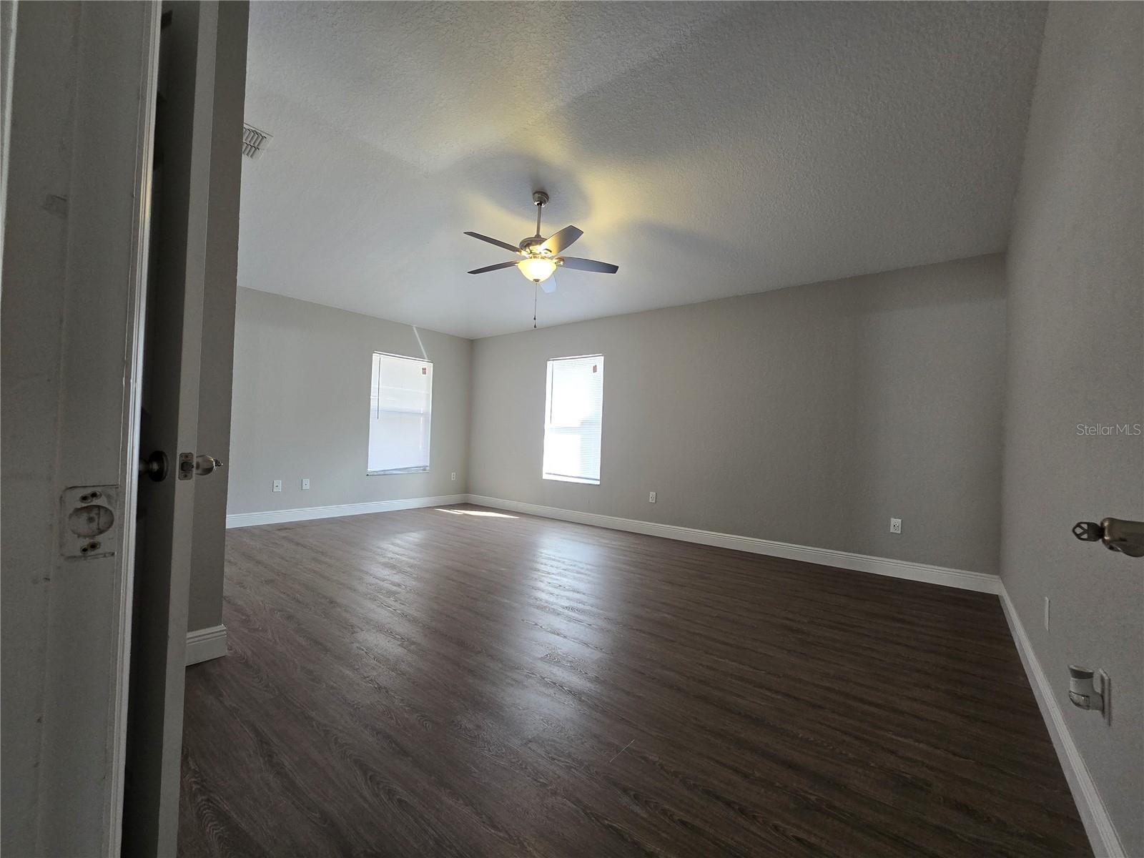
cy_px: 429
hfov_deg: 106.2
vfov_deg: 89.9
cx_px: 572
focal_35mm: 13
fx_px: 430
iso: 160
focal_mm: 2.2
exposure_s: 1/60
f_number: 2.2
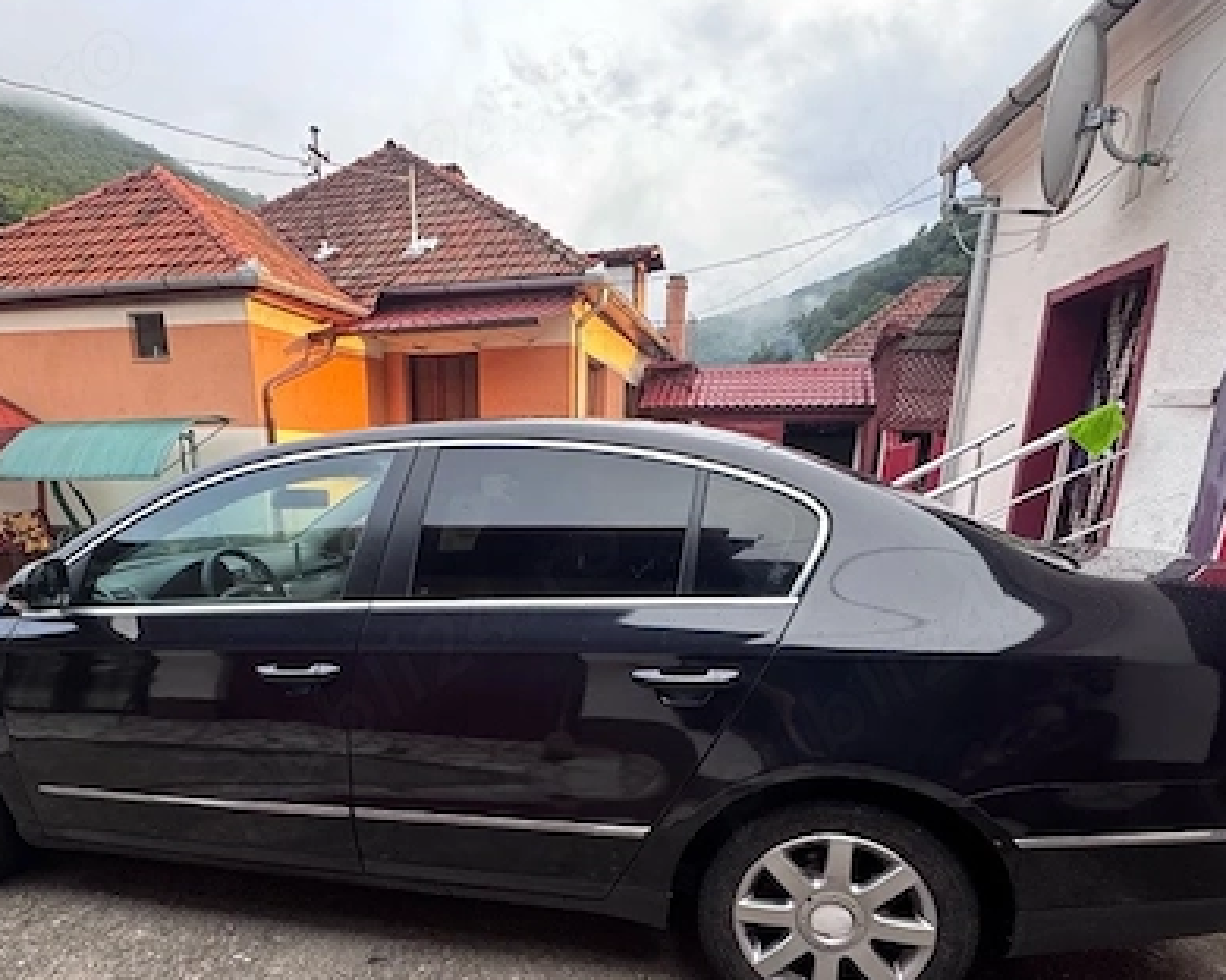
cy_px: 685
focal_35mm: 21
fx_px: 762
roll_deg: +0.9
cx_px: 544
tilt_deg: -16.2
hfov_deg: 77.4
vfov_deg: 63.2
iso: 320
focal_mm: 2.22
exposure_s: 1/99
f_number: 2.2
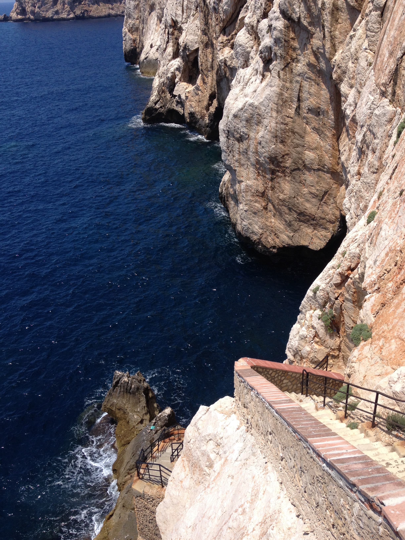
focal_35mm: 35
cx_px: 202
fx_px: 546
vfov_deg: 52.6
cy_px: 270
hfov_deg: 40.7
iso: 50
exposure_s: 1/1672
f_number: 2.4
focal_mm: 4.28
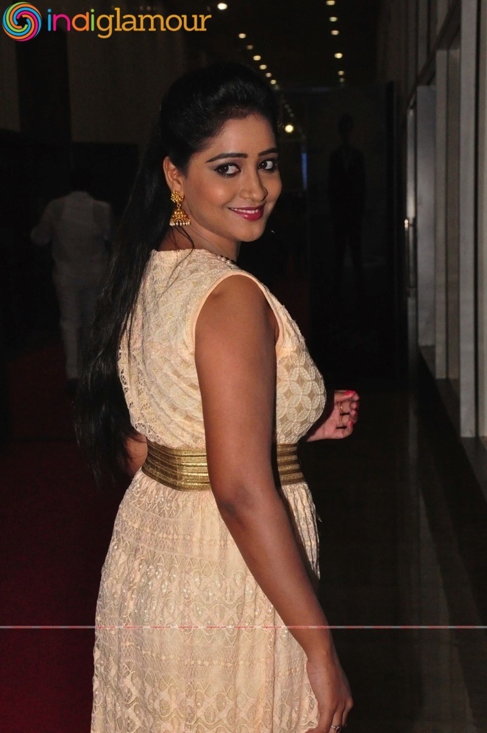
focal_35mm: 78
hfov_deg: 17.5
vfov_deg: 26.0
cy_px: 366
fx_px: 1586
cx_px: 244
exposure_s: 1/125
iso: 3200
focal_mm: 52
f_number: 7.1
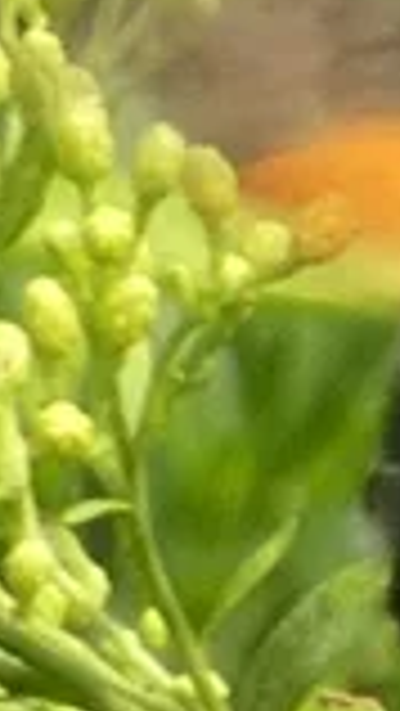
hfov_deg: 1.3
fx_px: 17555
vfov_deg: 2.3
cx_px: 778
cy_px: 396
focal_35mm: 932
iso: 80
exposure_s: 1/100
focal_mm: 37.8
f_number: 5.5
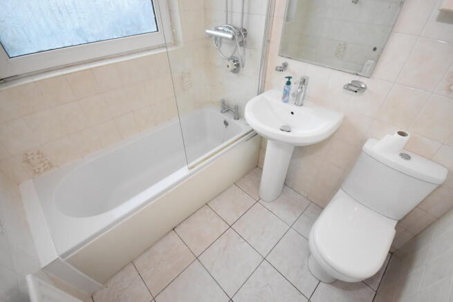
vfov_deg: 77.4
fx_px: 189
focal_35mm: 15
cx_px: 226
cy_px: 151
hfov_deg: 100.4
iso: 2200
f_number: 4
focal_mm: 10
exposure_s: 1/125
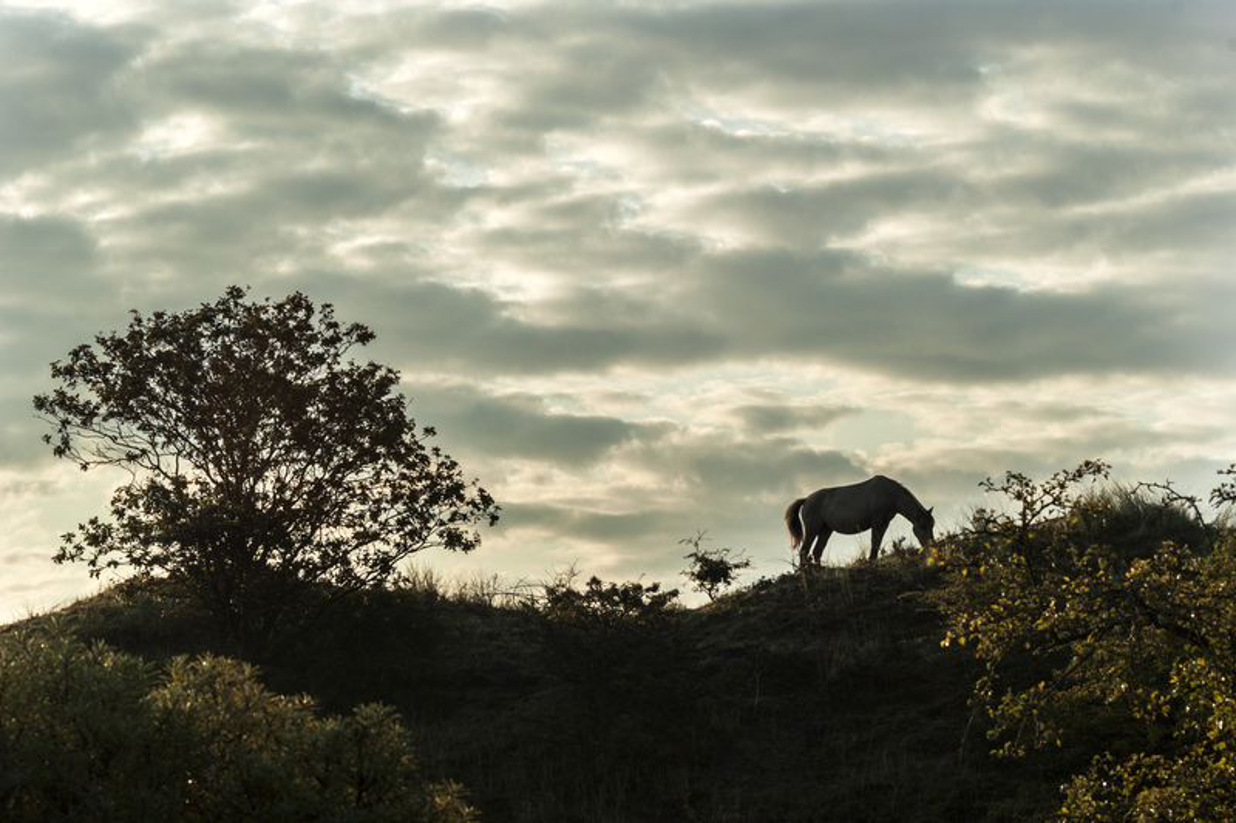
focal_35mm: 112
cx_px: 618
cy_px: 412
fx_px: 3861
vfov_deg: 12.2
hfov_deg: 18.2
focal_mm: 75
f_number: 14
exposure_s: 1/80
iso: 100
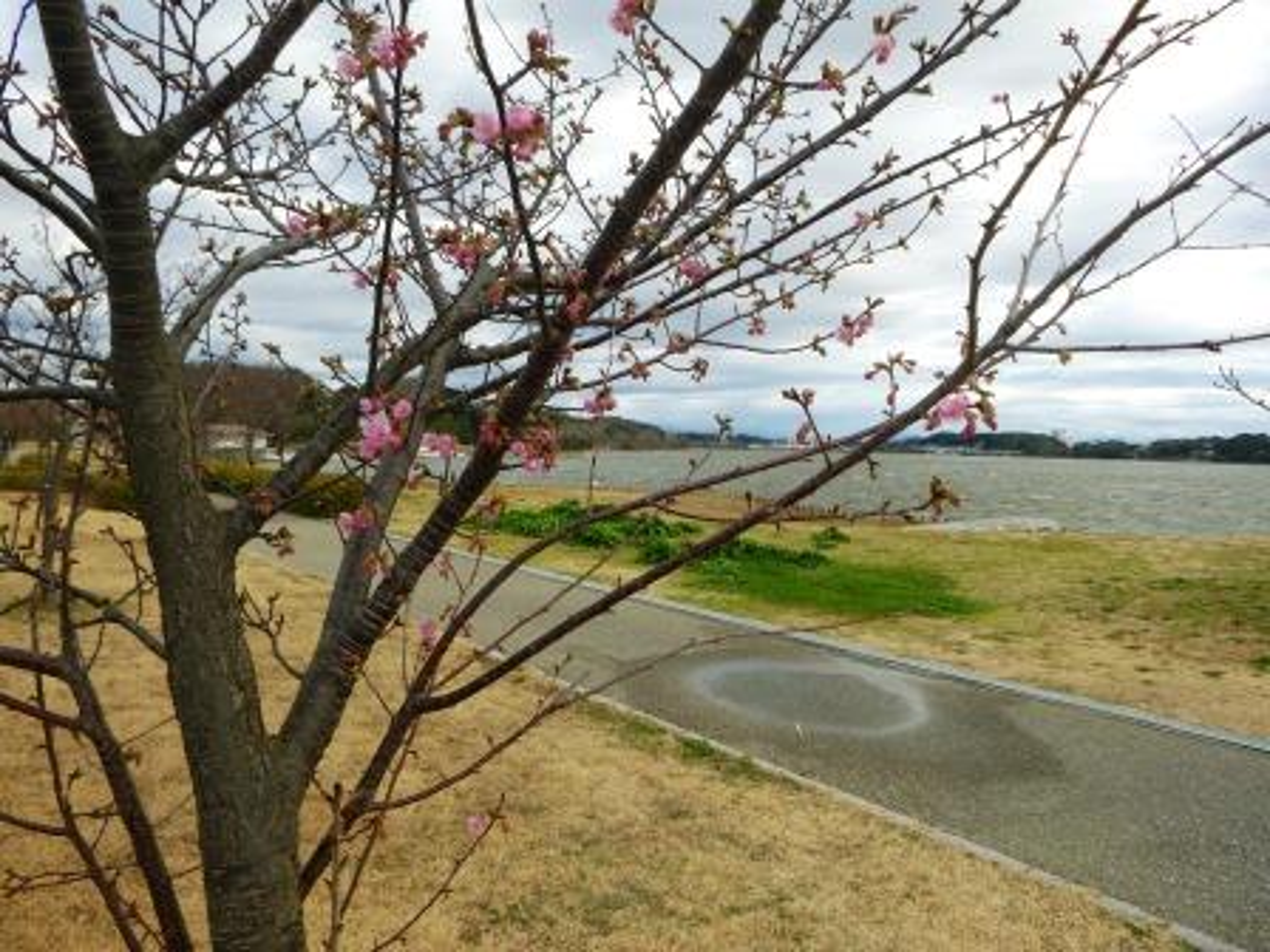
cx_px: 635
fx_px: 917
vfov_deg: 54.9
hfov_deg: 69.4
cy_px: 476
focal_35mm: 25
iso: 100
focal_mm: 4.5
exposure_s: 1/200
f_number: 3.9
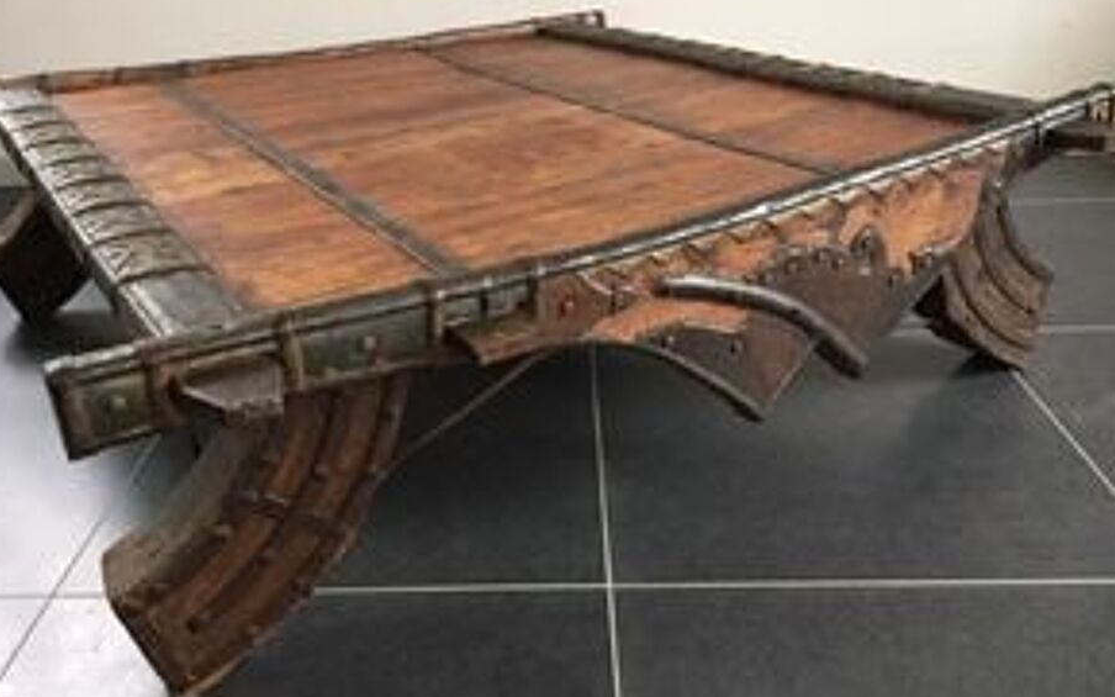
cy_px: 337
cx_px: 530
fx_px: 1033
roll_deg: +2.2
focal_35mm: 34
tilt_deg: -24.3
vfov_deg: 37.3
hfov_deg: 56.7
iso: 200
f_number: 2.2
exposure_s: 1/33
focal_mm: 4.15
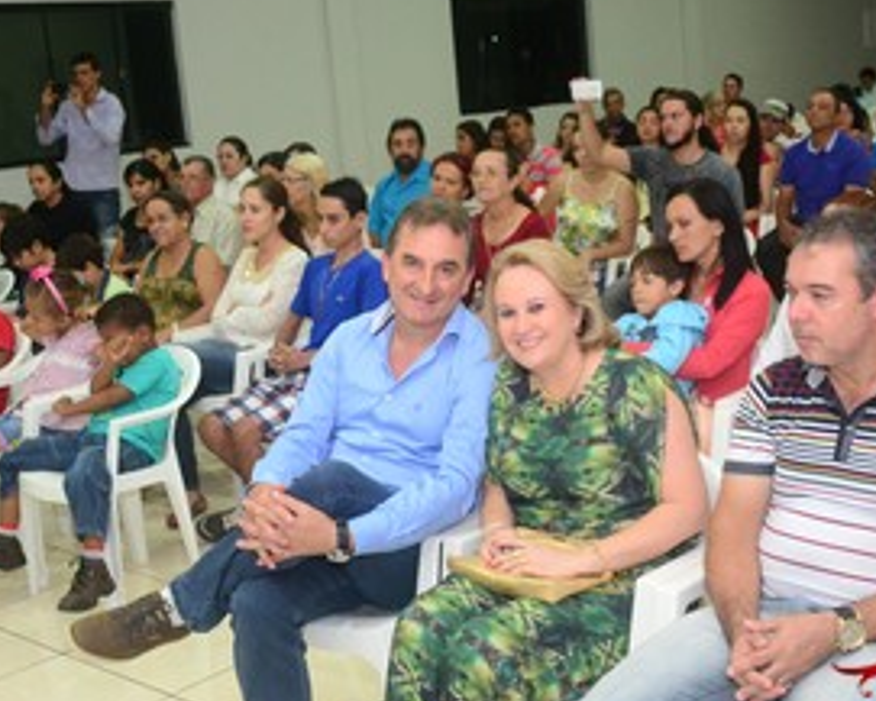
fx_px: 1452
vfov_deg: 27.1
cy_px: 381
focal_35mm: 56
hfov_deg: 33.4
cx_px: 546
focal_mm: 24
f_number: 3.8
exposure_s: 1/60
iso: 1600
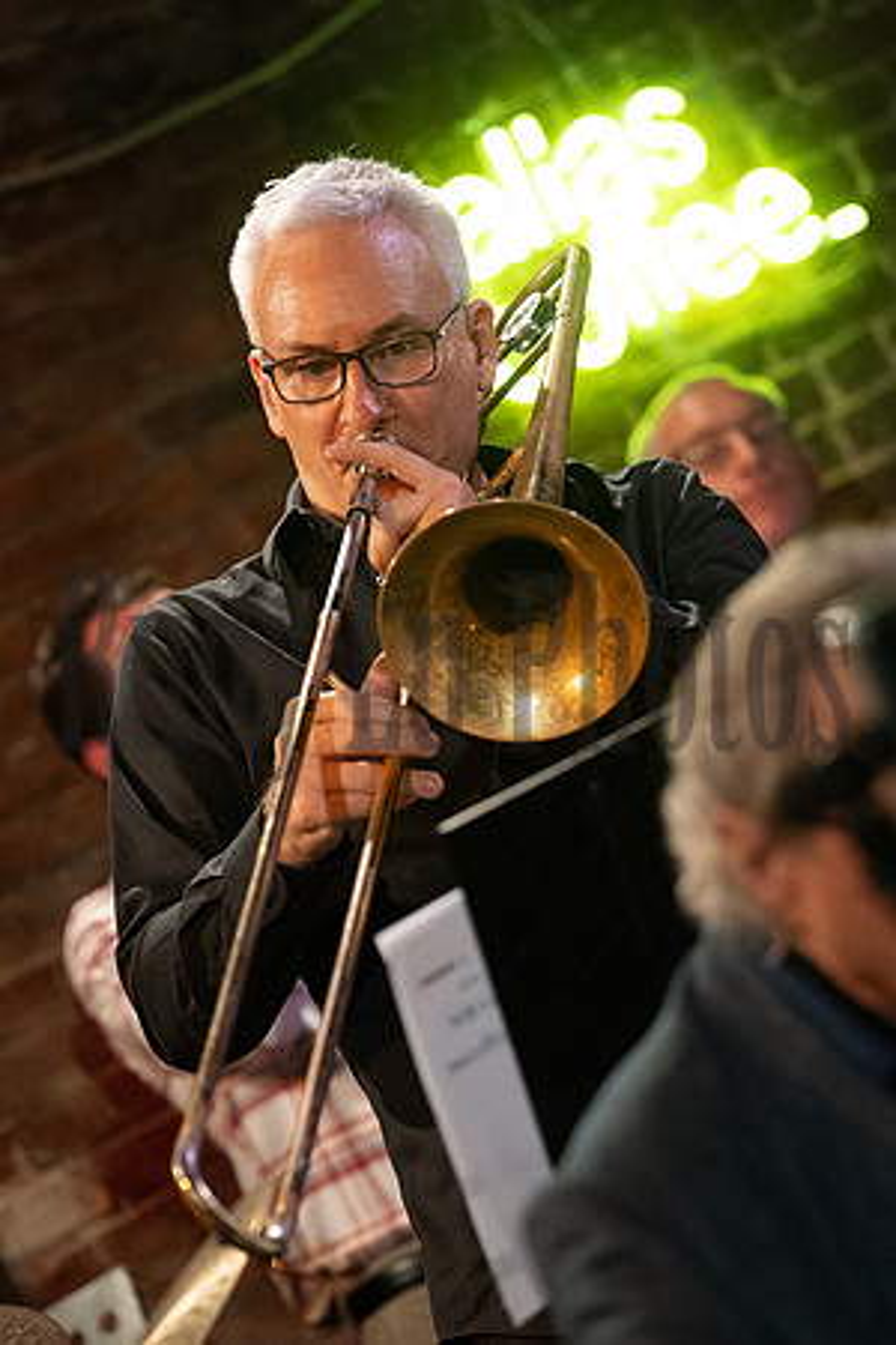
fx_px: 6421
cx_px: 448
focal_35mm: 172
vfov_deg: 11.9
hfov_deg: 8.0
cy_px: 672
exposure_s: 1/800
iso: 5000
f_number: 2.8
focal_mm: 115
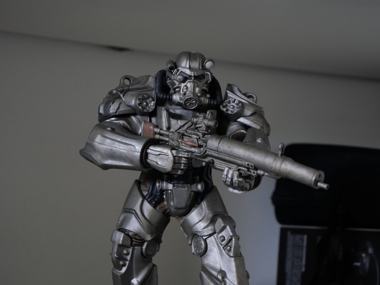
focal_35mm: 100
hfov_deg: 19.6
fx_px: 1098
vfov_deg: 14.8
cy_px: 142
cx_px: 190
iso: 1600
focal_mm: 50
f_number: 5.6
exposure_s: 1/15
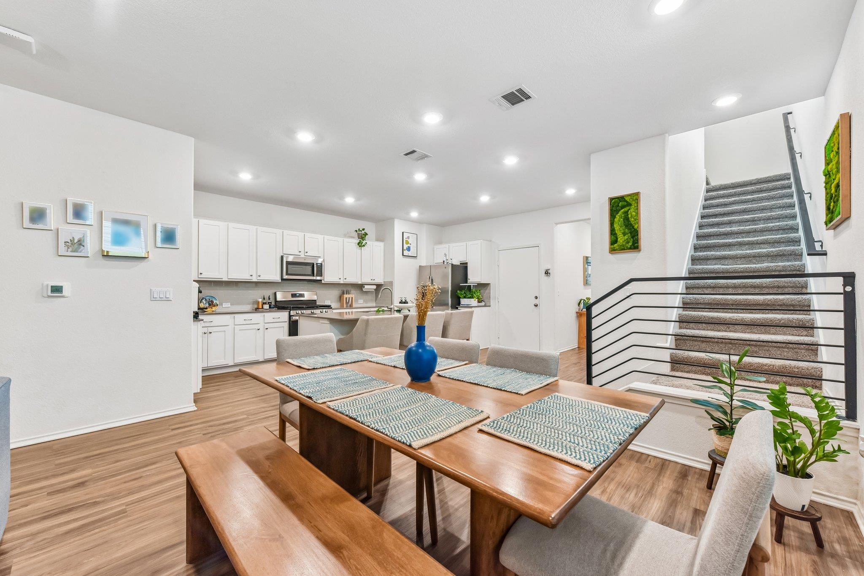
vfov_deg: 81.2
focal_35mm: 14
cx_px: 432
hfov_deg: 104.3
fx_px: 336
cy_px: 288
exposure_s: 1/15
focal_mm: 14
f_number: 8
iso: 720
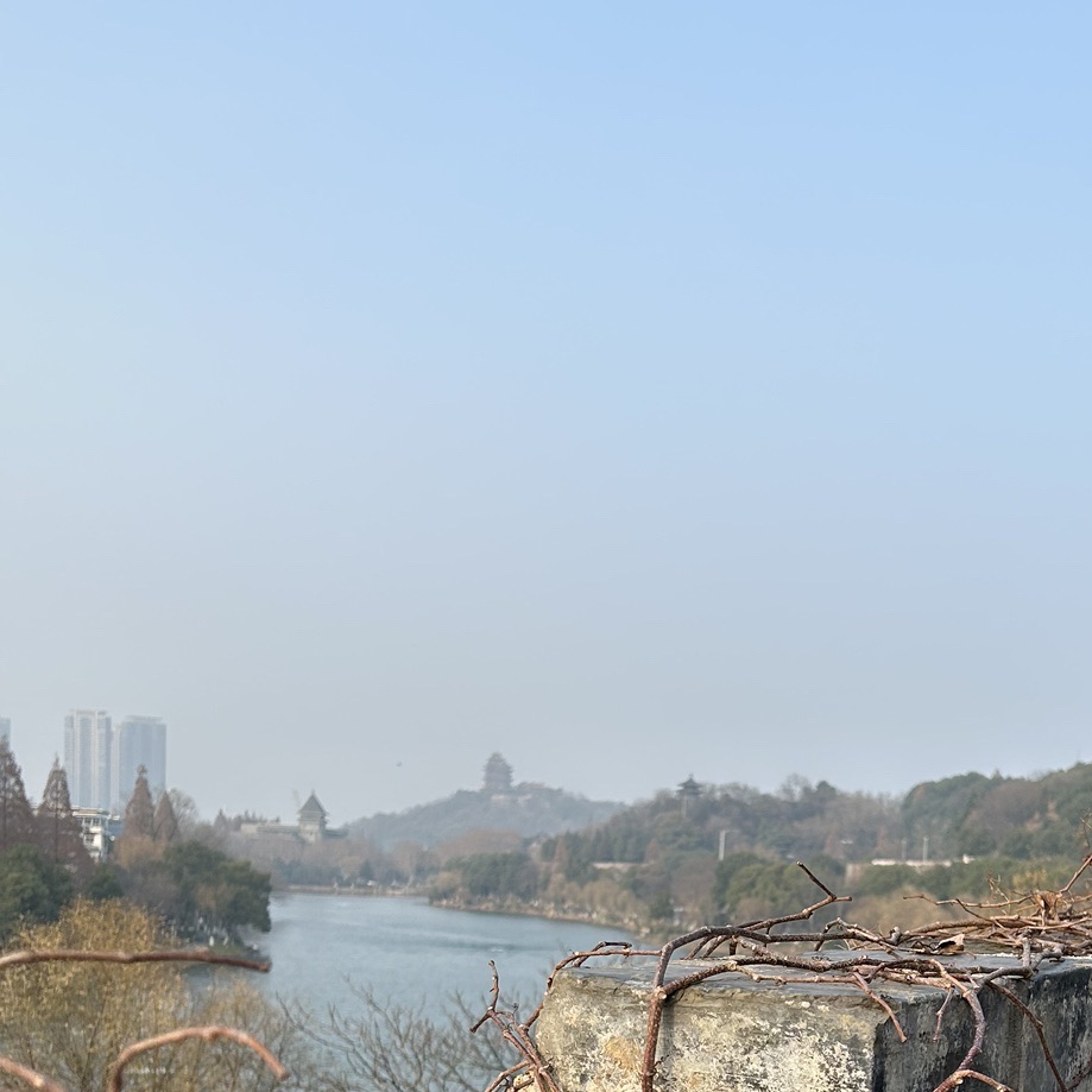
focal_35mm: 50
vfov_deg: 31.9
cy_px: 1036
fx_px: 1785
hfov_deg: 33.7
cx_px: 720
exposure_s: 1/1724
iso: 50
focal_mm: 5.7
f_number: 1.5
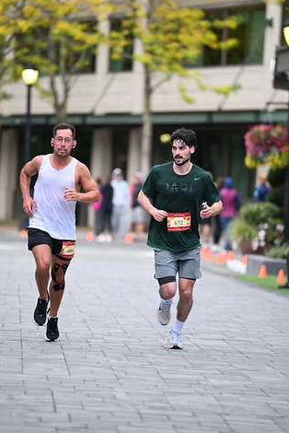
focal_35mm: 234
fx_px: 2813
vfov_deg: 8.8
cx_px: 131
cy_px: 199
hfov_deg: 5.9
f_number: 2.8
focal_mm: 200
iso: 1000
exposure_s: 1/1600
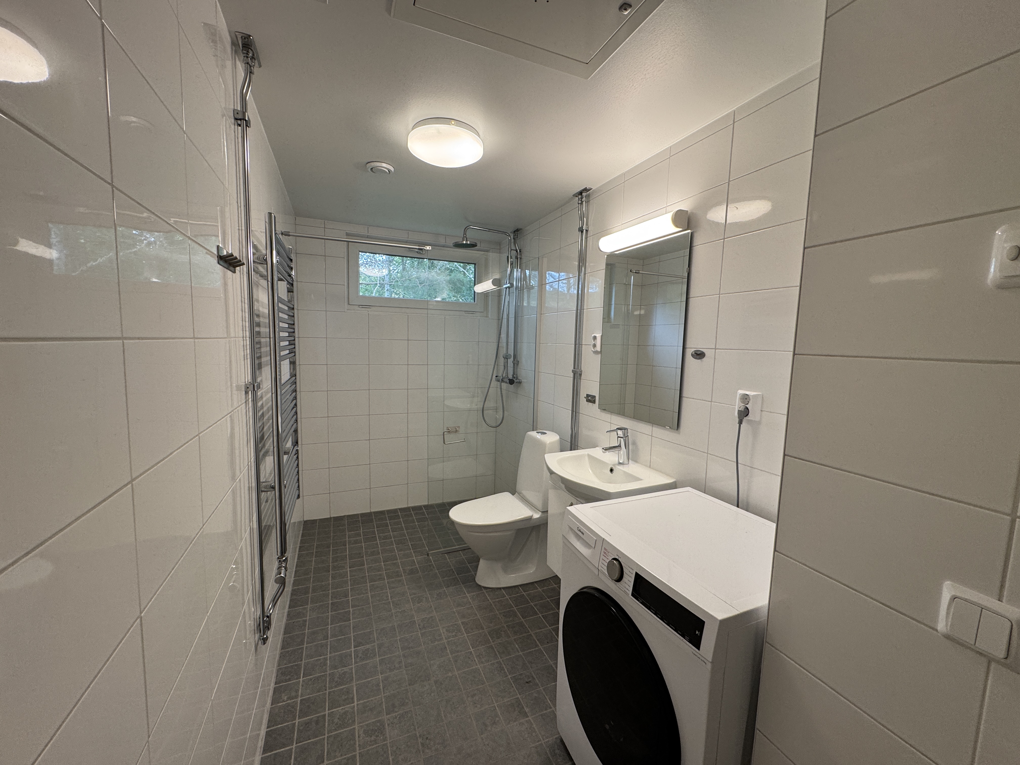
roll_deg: -1.4
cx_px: 510
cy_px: 382
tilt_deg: -5.4
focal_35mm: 14
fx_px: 413
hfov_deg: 102.1
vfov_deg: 85.7
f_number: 2.2
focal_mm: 2.22
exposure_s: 1/100
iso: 125
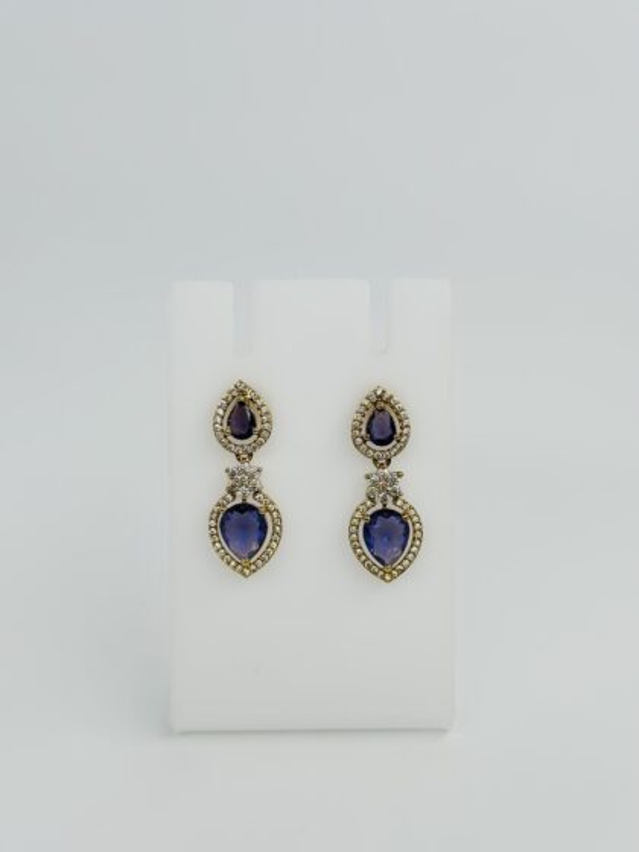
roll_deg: -1.5
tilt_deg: -23.0
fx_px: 1181
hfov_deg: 30.3
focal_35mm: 48
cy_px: 426
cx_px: 320
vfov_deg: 39.7
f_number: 1.78
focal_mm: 6.86
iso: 80
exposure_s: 1/1848
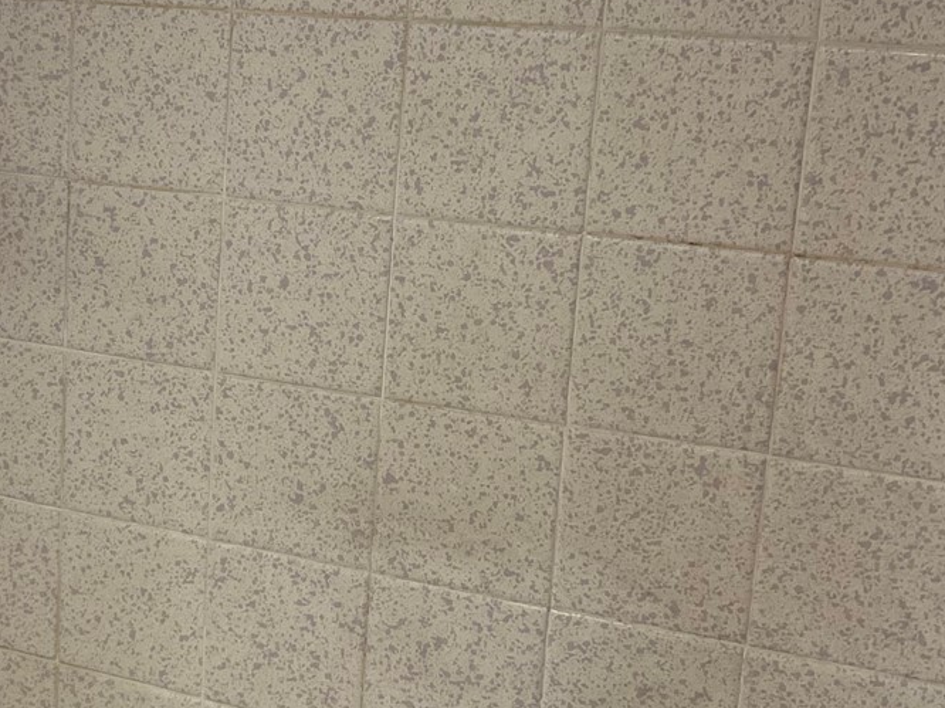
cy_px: 436
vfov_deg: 19.6
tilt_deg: -15.3
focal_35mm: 75
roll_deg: -0.3
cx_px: 60
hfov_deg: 25.1
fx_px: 2047
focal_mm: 5.7
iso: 125
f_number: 1.5
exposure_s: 1/120
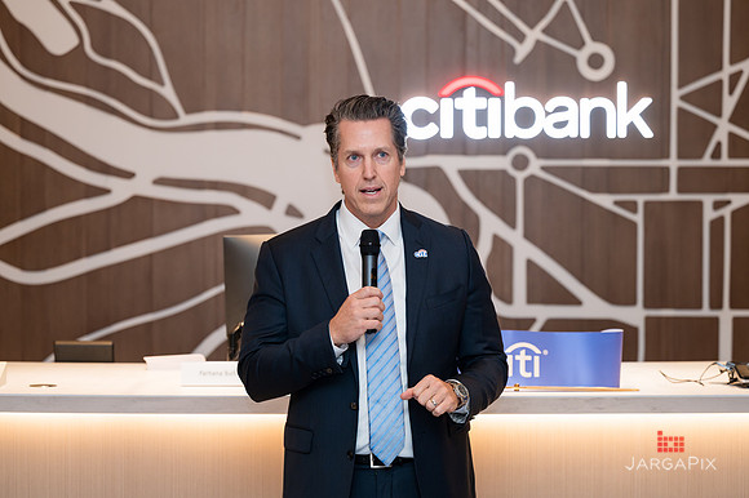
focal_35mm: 95
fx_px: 1982
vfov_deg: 14.3
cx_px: 375
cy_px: 236
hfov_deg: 21.4
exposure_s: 1/160
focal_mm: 89
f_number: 3.2
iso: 400
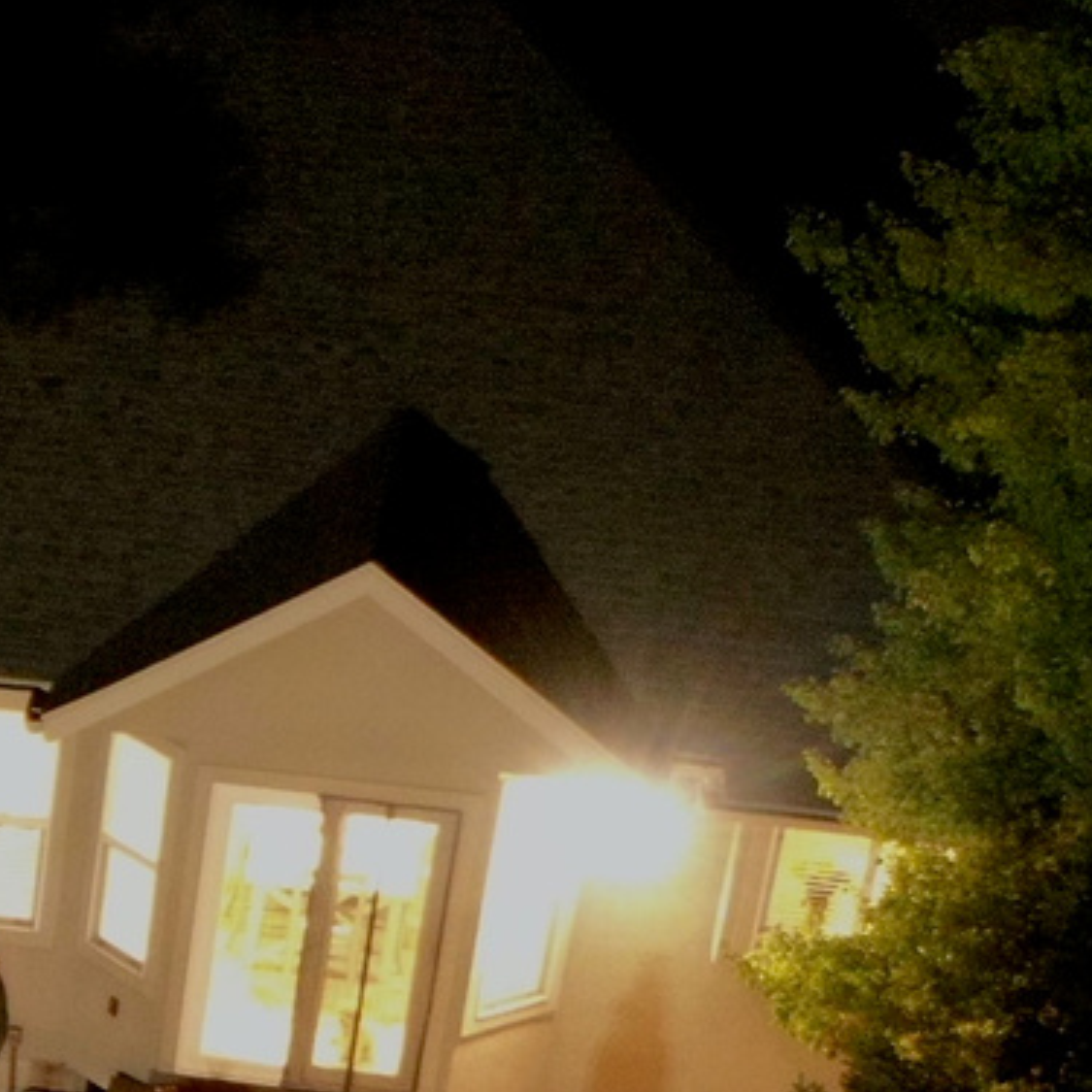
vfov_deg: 12.8
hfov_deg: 12.3
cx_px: -903
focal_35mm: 130
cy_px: 1588
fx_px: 4640
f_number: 2.8
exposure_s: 1/4
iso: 1600
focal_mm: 10.26
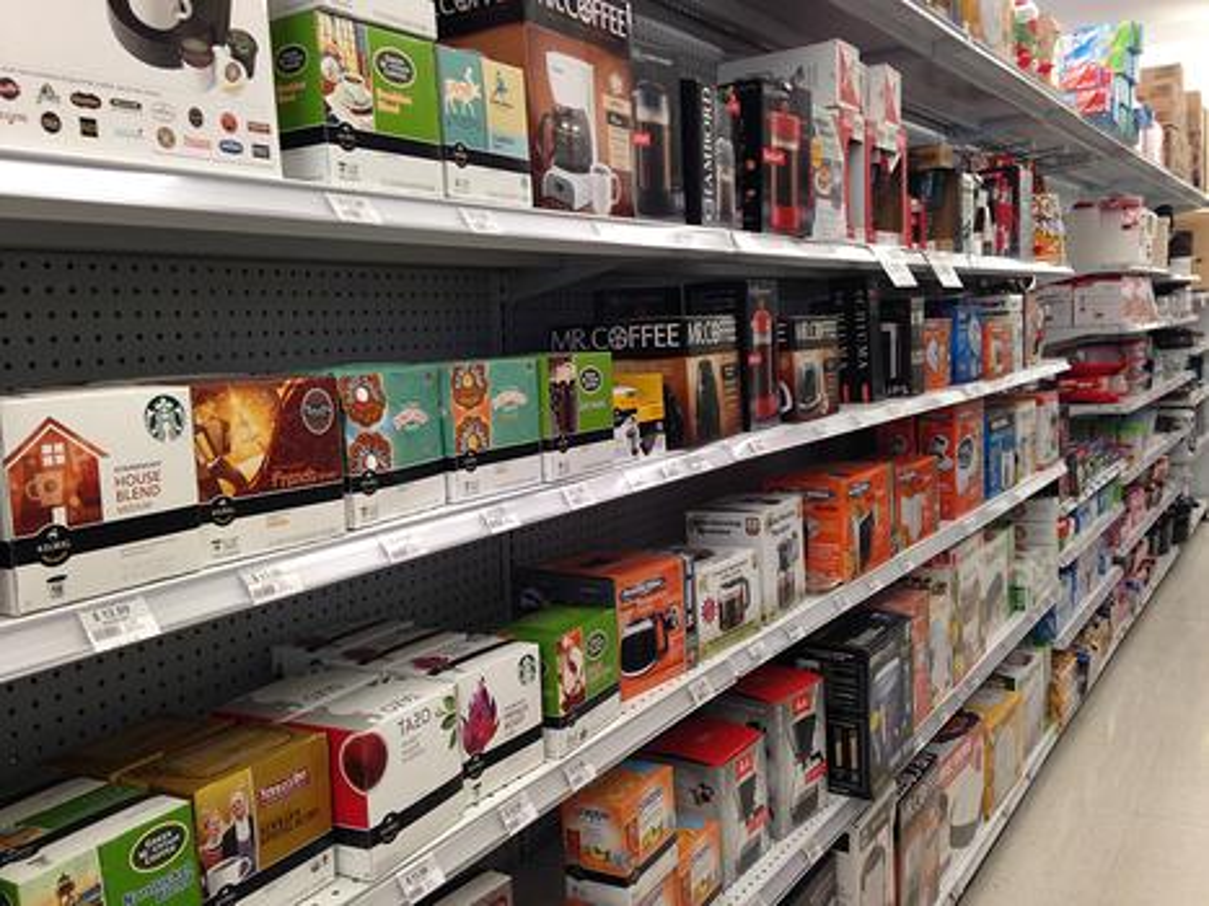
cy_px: 453
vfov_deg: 42.9
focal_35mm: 33
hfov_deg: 55.4
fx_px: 1152
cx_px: 604
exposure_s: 1/20
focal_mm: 4.12
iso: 64
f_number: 2.4
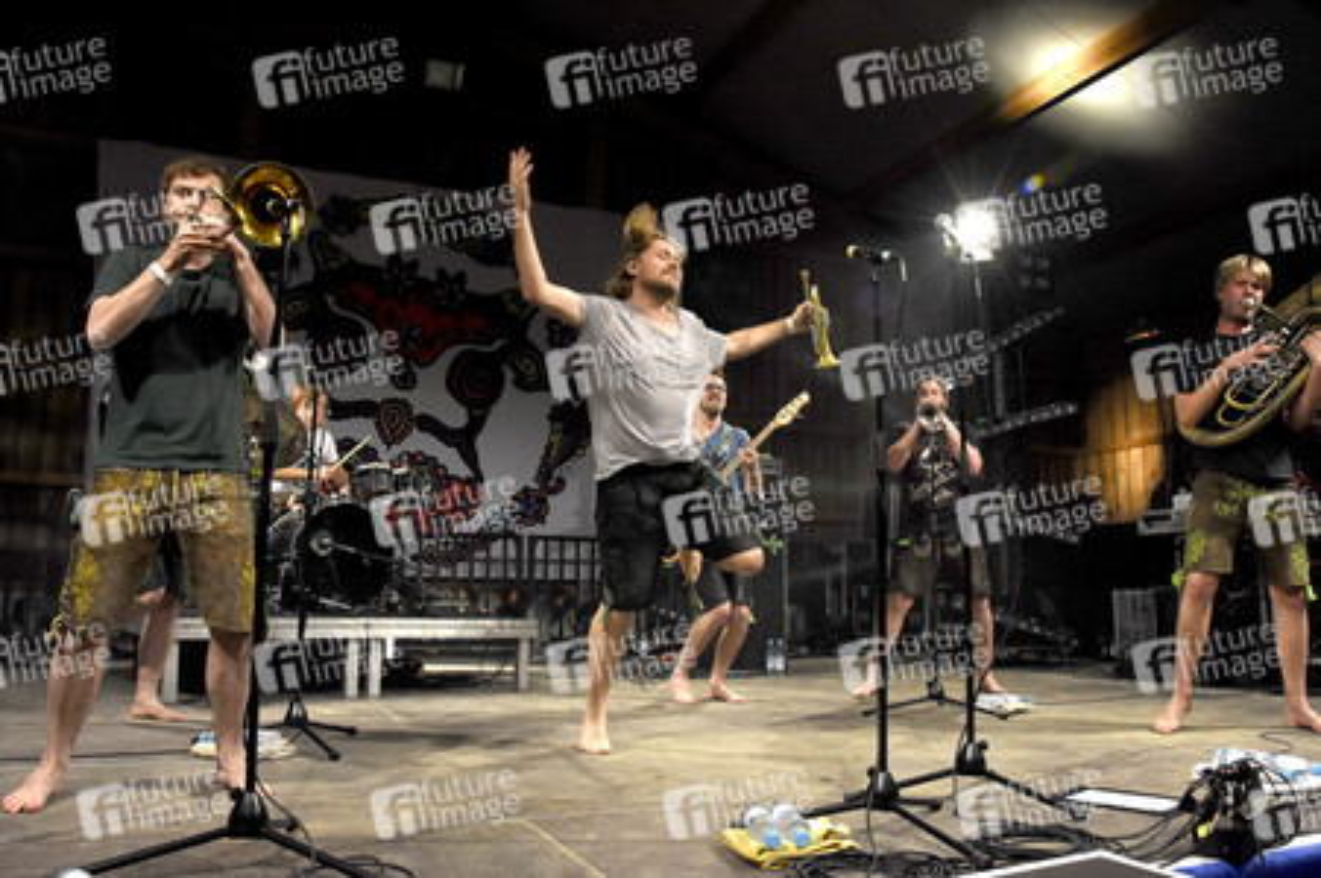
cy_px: 439
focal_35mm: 27
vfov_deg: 47.9
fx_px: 990
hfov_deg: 67.4
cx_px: 660
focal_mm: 18
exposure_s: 1/160
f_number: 6.3
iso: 1600
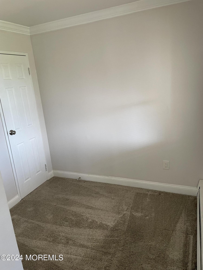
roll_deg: +5.4
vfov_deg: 67.3
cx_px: 102
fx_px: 203
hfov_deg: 53.1
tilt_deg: -14.5
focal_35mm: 26
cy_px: 135
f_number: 1.6
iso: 80
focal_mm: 4.2
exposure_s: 1/60
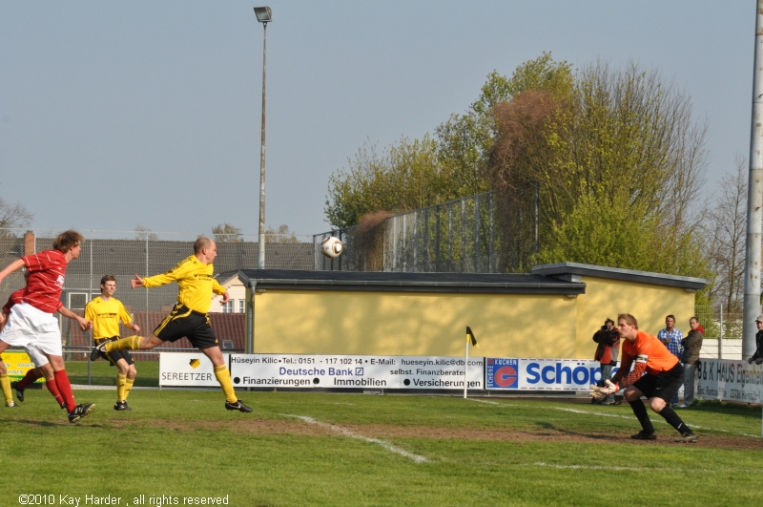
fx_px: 3333
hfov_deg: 13.1
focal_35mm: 158
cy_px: 254
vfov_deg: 8.7
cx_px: 382
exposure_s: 1/1000
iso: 800
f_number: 11
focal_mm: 105
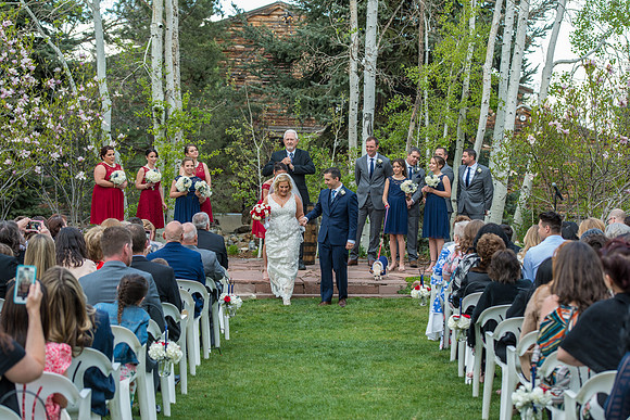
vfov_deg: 15.9
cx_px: 315
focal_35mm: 86
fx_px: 1505
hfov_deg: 23.6
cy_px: 210
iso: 400
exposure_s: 1/200
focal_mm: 86
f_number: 5
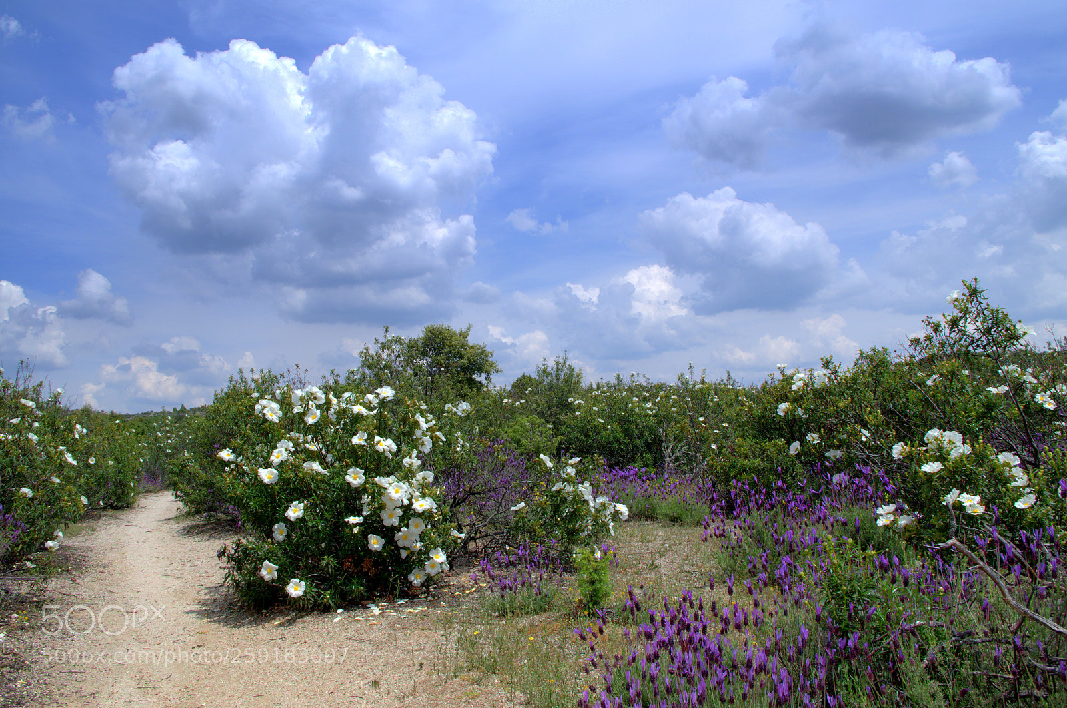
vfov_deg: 42.2
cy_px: 354
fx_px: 917
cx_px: 534
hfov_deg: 60.4
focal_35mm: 31
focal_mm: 21.25
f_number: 11
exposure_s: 1/160
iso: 100
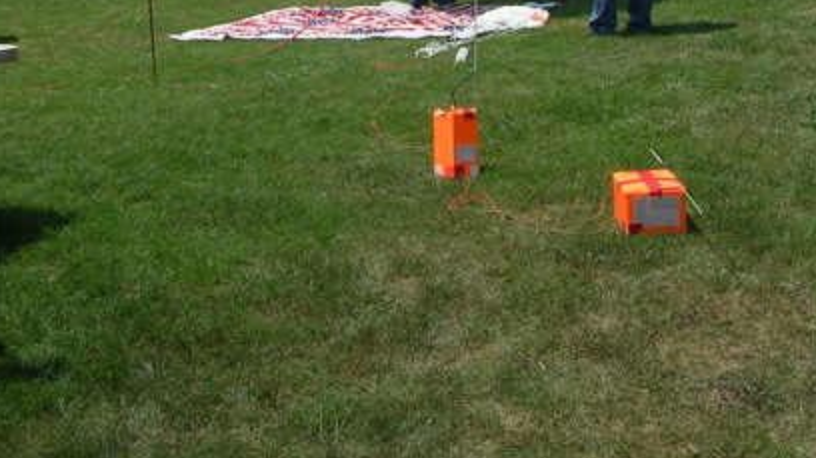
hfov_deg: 32.4
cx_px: 438
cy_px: -134
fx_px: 1406
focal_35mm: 65
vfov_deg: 17.4
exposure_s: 1/417
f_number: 5.6
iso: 50
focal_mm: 5.8
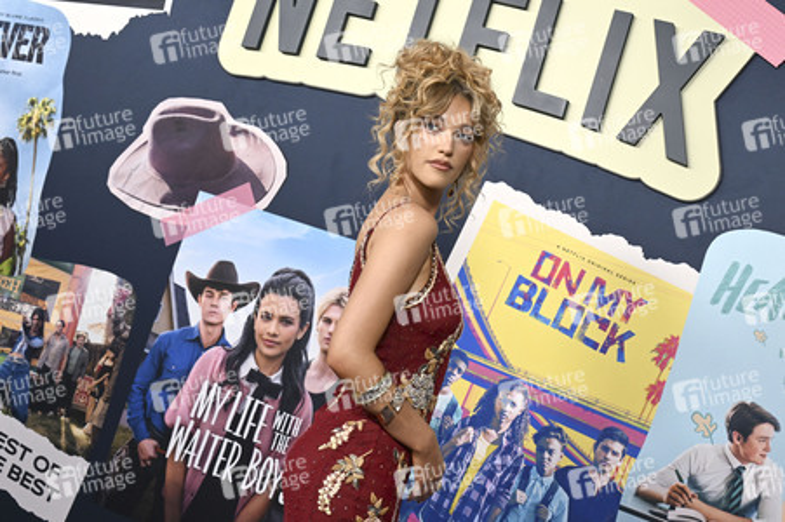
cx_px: 392
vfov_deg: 35.0
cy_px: 261
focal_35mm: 38
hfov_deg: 50.7
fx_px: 828
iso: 1250
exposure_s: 1/250
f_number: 6.3
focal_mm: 38
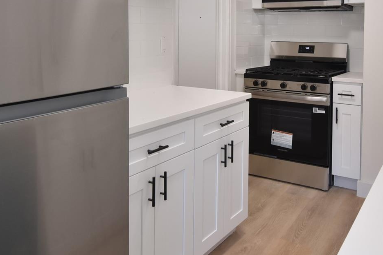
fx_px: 384
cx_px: 215
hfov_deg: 52.9
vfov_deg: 35.0
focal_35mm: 36
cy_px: 33
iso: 640
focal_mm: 11
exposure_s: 1/40
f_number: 11
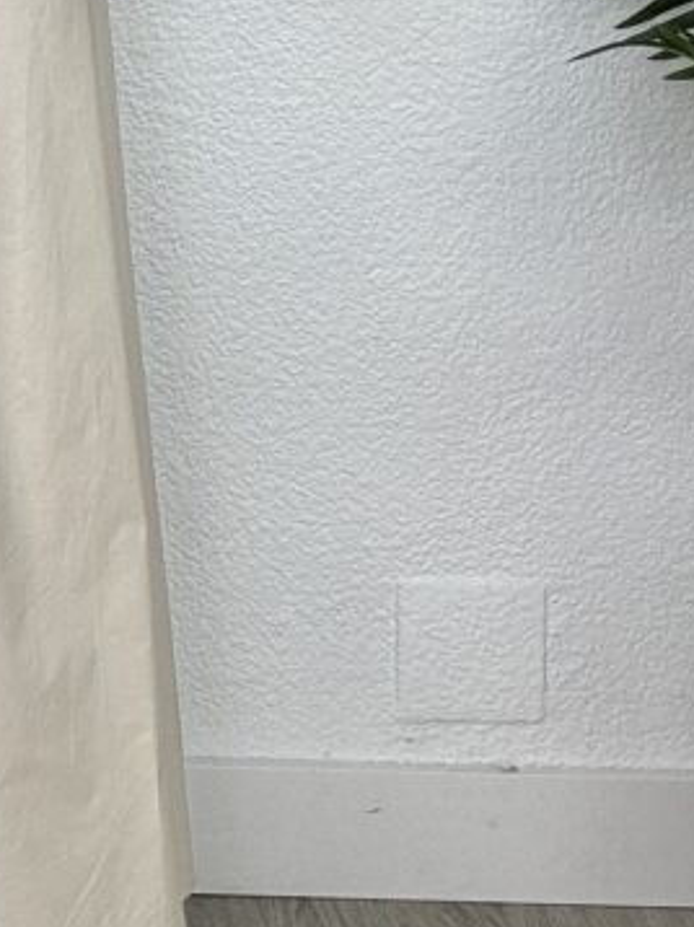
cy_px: 45
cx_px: -196
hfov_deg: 15.6
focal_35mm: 90
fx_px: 2409
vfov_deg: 21.2
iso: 25
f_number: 1.9
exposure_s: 1/100
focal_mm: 2.69
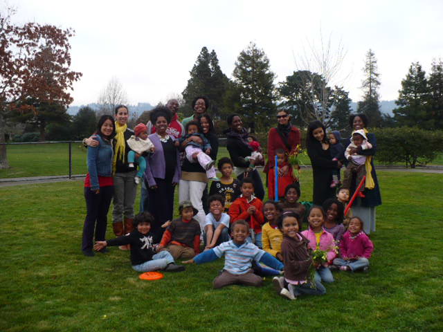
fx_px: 474
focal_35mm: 37
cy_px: 166
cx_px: 222
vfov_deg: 38.7
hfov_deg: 50.1
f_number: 2.8
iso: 100
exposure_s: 1/250
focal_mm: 6.1
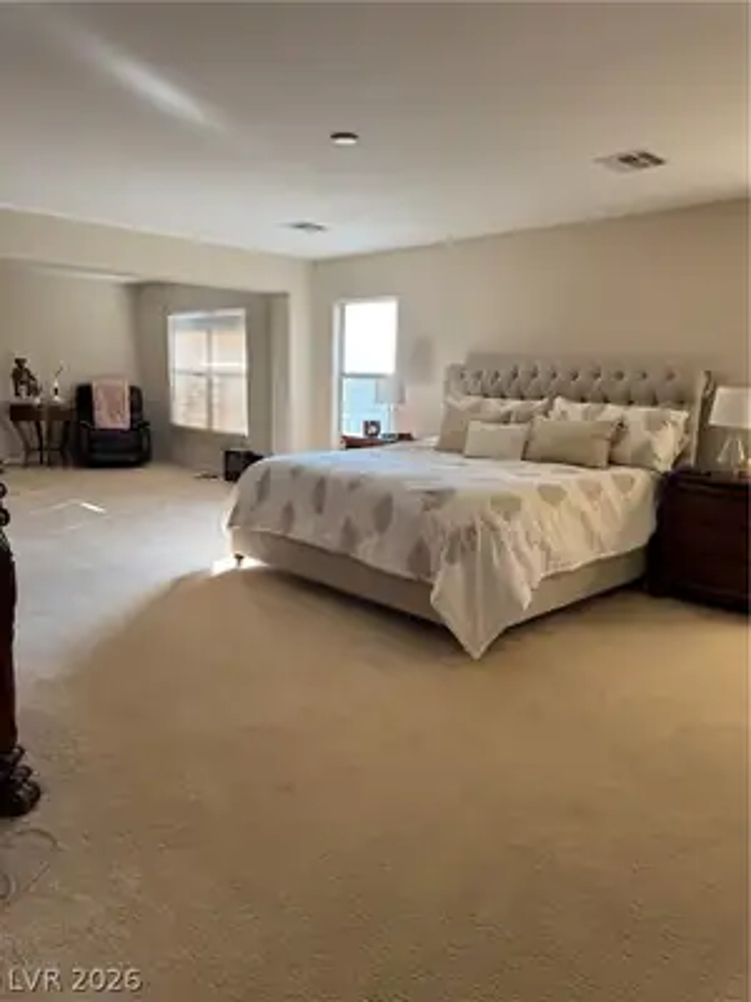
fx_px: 694
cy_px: 501
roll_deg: -0.4
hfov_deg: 56.8
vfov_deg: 71.6
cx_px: 376
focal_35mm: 24
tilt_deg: -7.5
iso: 80
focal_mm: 6.76
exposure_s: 1/121
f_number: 1.78
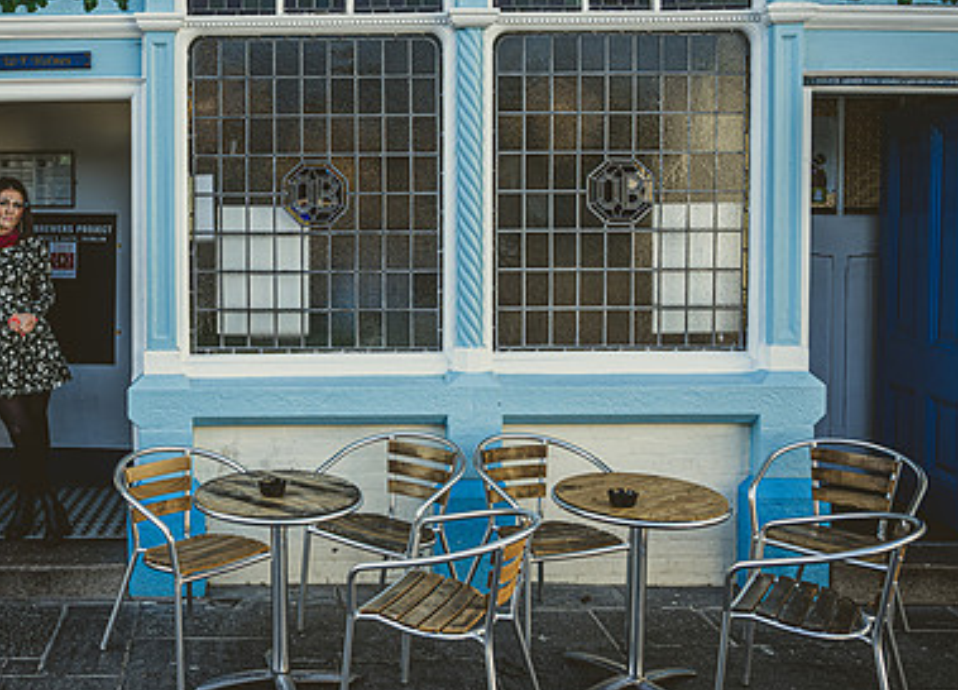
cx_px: 250
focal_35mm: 39
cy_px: 239
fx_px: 1064
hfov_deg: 46.9
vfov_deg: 35.6
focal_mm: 24
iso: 100
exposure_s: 1/500
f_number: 2.8
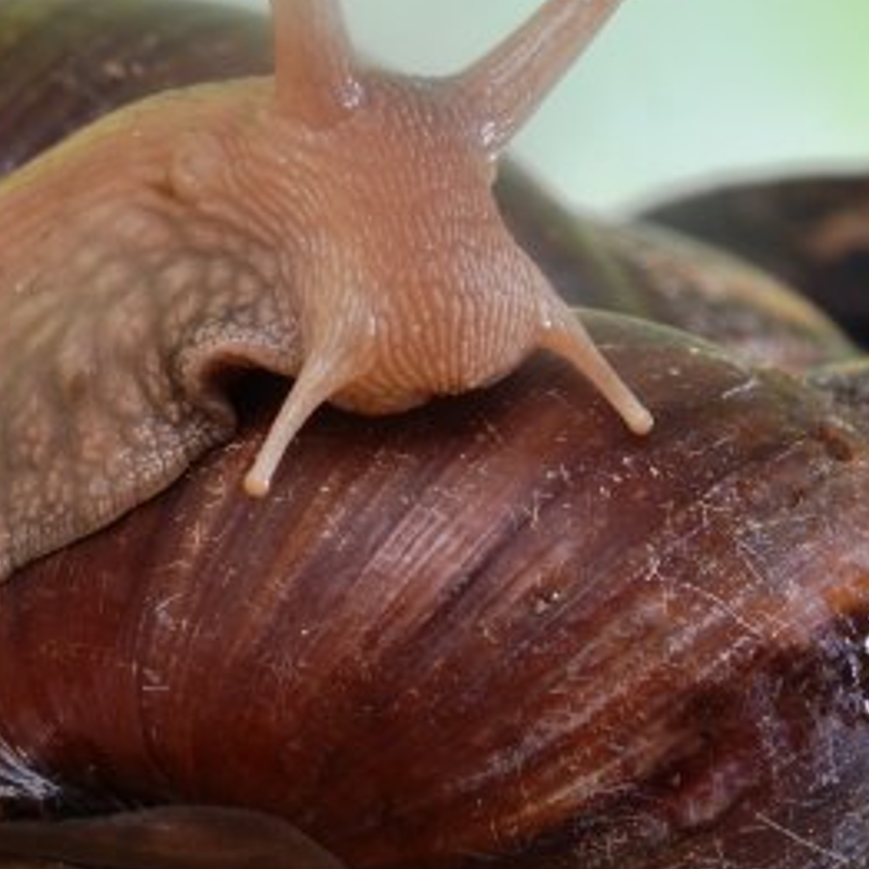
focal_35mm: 253
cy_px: 307
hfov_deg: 6.9
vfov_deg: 6.9
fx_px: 7185
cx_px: 335
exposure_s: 1/60
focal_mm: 85
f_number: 8
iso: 200
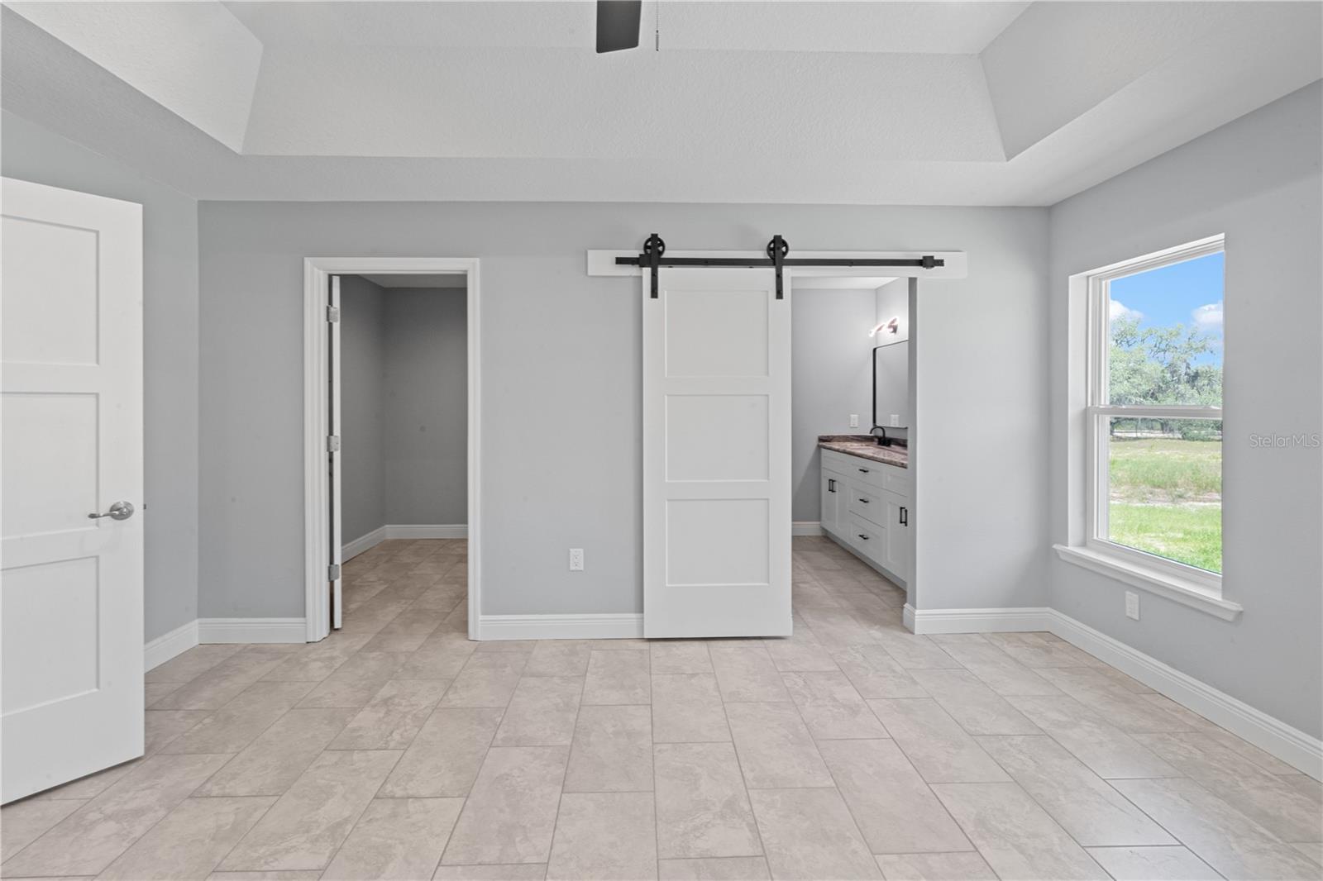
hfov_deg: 96.7
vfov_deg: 73.7
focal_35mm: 16
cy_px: 440
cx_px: 662
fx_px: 588
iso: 1600
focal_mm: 16
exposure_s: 1/2.5
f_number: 20
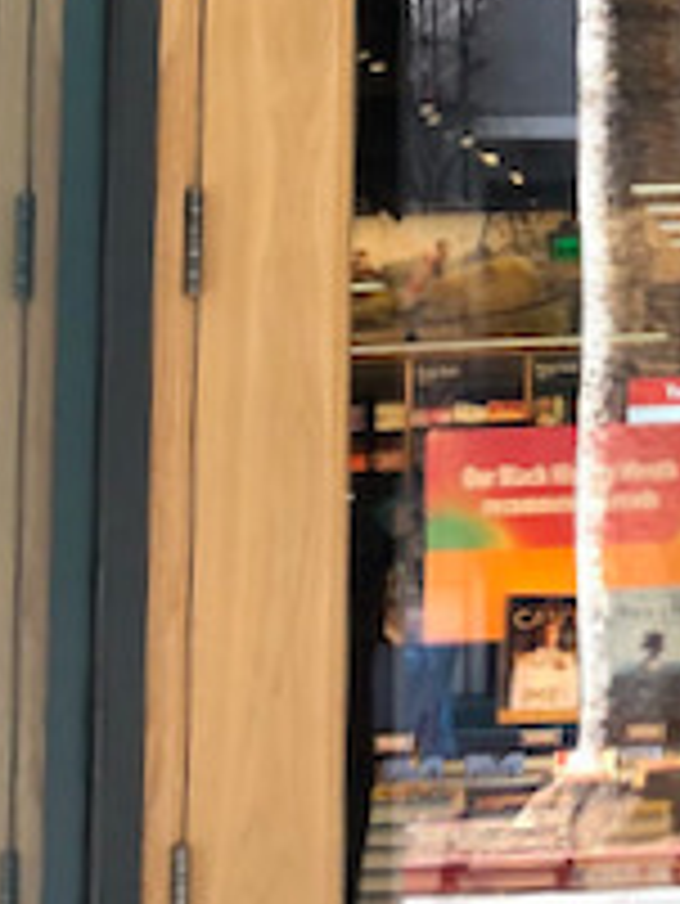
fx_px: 3637
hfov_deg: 10.2
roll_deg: -0.4
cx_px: 1151
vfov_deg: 13.7
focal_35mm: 139
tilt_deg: +13.0
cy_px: -265
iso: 32
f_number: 1.8
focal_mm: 3.99
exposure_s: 1/40
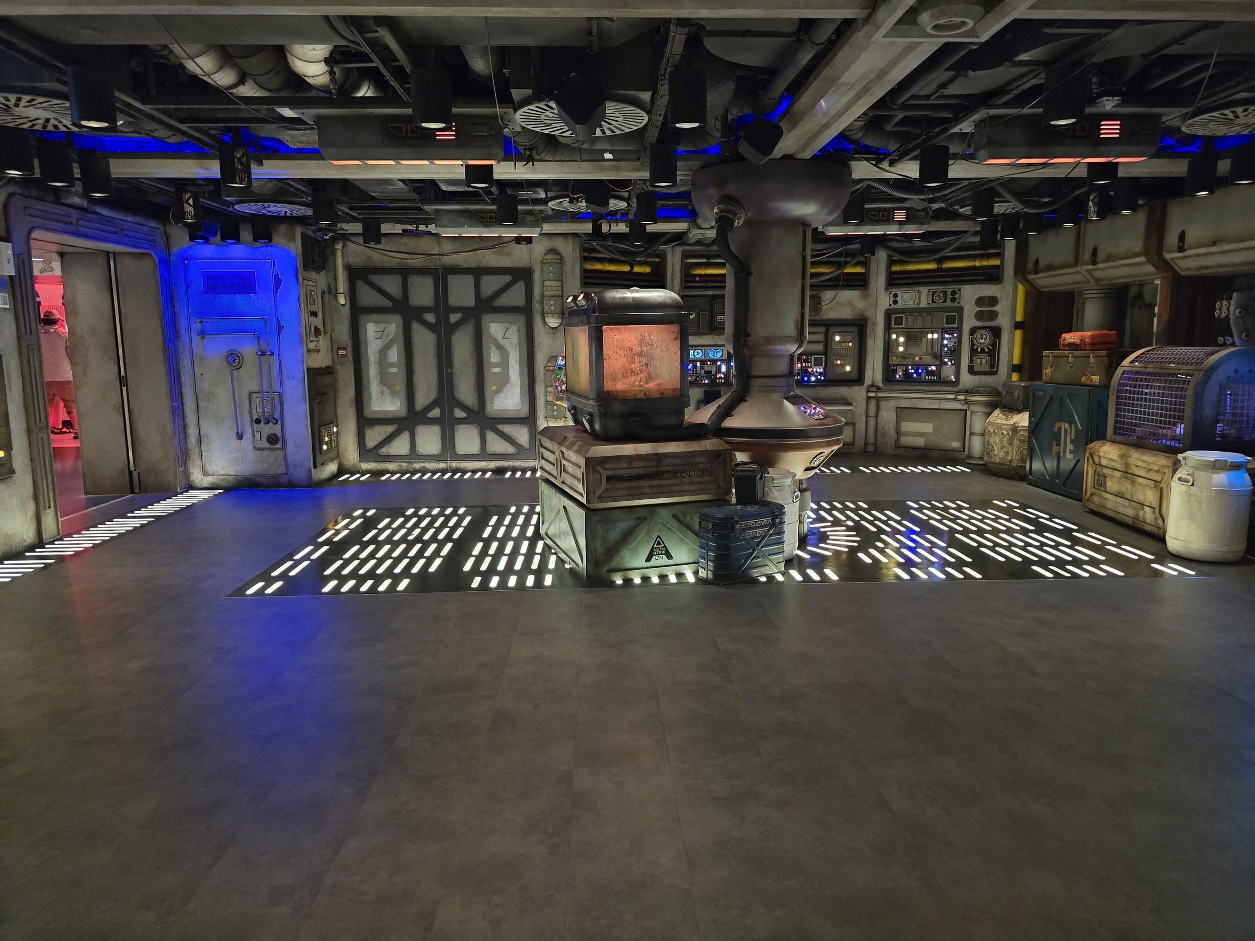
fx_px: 834
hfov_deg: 73.9
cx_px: 628
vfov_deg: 58.9
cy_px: 470
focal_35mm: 23
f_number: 1.7
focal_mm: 6.3
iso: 1600
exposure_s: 1/53
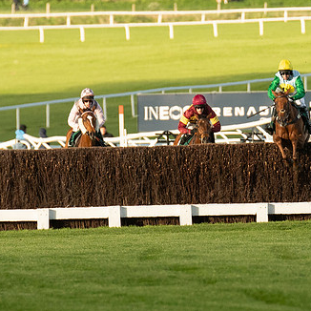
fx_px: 11191
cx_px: 254
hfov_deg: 1.6
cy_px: 113
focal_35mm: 1101
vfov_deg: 1.6
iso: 1600
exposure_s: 1/2500
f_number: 4
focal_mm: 300
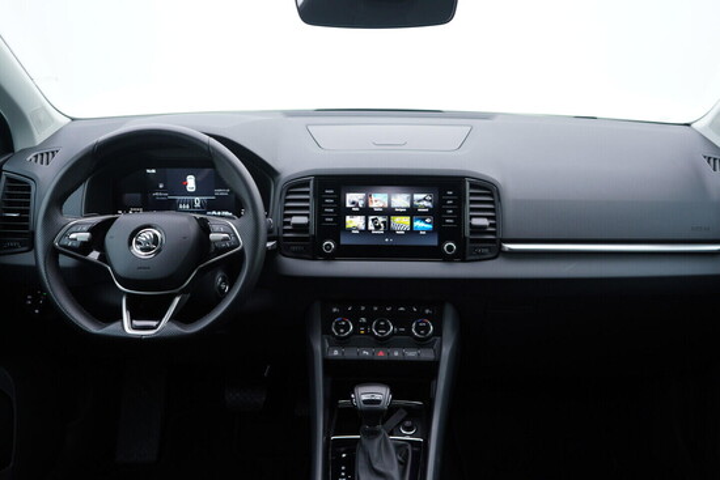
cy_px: 240
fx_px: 720
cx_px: 360
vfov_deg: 36.9
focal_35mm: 36
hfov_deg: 53.1
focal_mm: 24
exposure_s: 1/40
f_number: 2.8
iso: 160
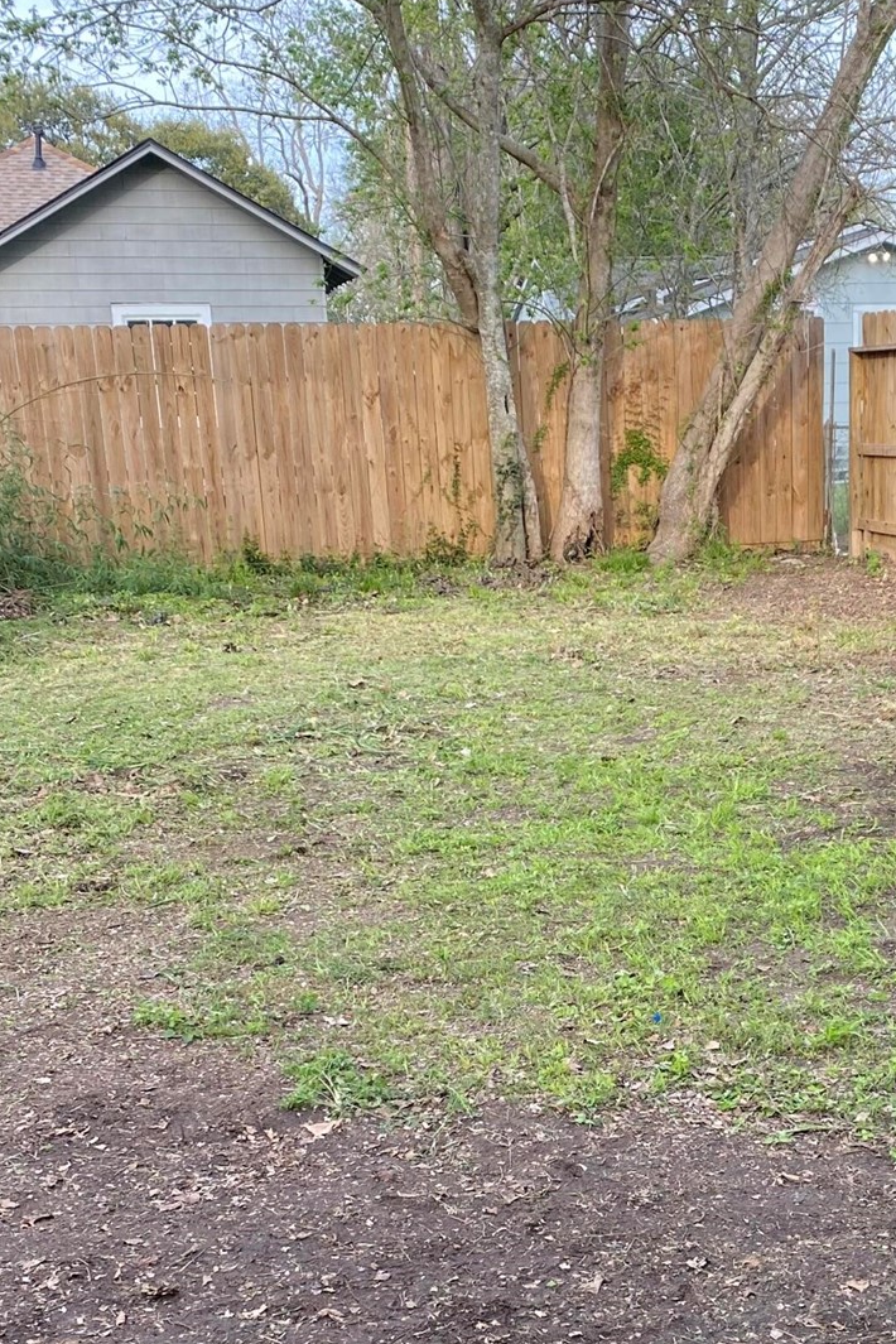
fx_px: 1941
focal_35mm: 52
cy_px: 1006
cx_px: 684
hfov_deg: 25.6
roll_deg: +1.5
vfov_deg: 37.3
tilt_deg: -15.3
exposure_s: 1/175
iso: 32
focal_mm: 4.25
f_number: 1.8
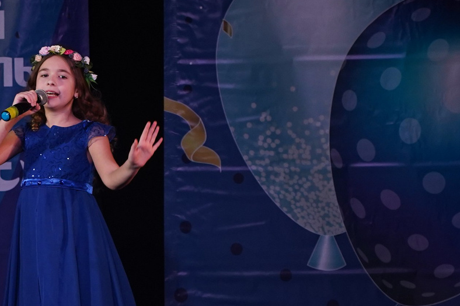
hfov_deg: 6.1
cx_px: -117
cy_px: 236
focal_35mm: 338
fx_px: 4318
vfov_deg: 4.1
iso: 1600
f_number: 5.6
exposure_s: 1/250
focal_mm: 104
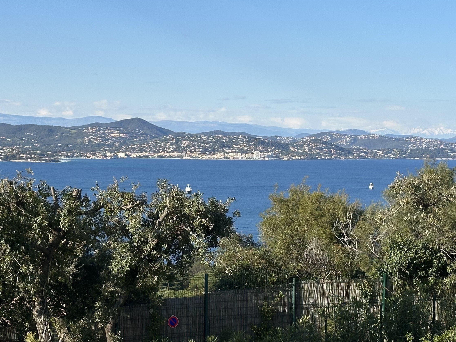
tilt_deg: -3.9
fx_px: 1146
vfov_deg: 16.9
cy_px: 213
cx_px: 202
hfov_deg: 22.5
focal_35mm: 87
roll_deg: -1.2
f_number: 1.78
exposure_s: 1/2890
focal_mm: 6.86
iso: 64
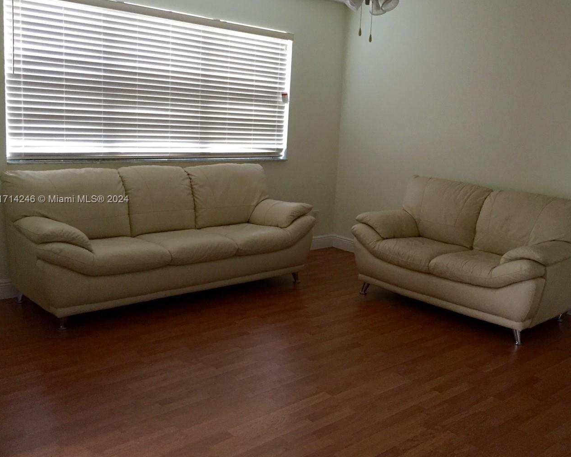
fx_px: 608
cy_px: 200
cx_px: 347
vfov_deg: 41.1
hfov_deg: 49.9
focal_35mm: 36
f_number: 2.2
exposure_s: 1/30
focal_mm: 4.15
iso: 160
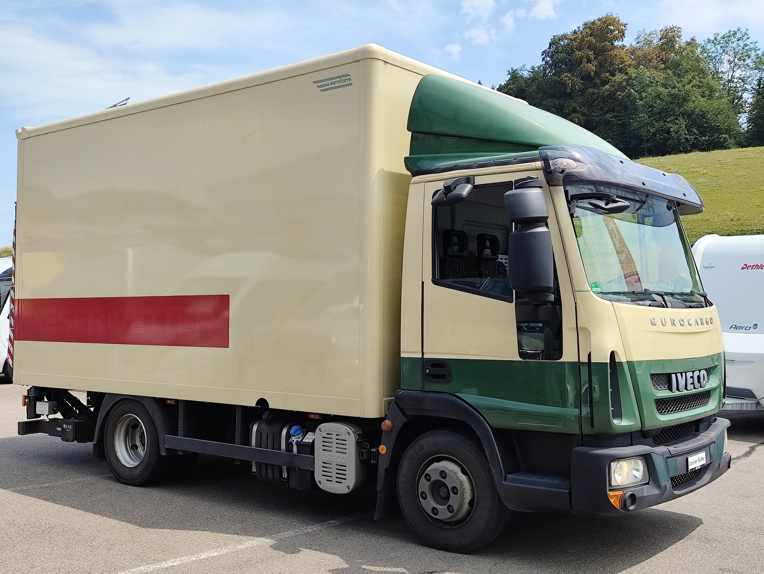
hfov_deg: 49.0
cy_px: 287
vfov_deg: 37.8
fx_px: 839
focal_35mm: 38
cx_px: 382
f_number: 1.79
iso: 50
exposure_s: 1/1360
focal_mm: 4.71
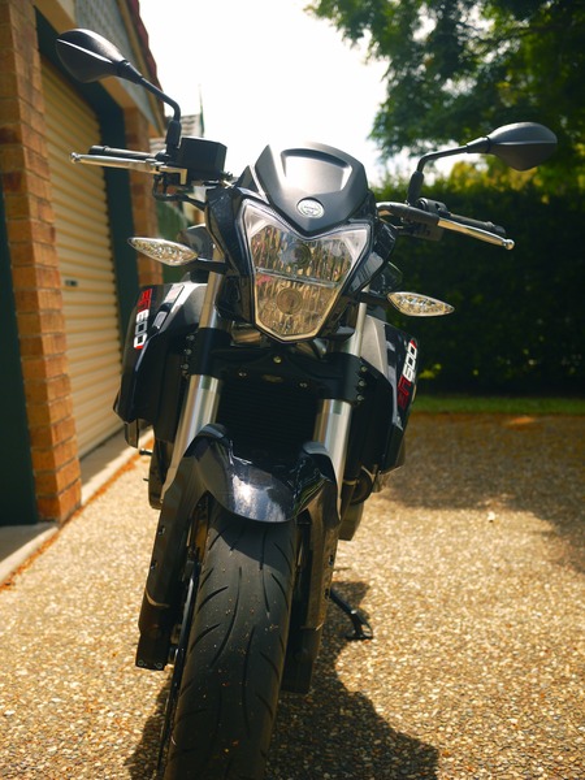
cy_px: 390
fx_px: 901
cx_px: 292
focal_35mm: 40
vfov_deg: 46.8
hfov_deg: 36.0
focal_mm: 20
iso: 100
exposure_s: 1/2000
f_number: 2.5
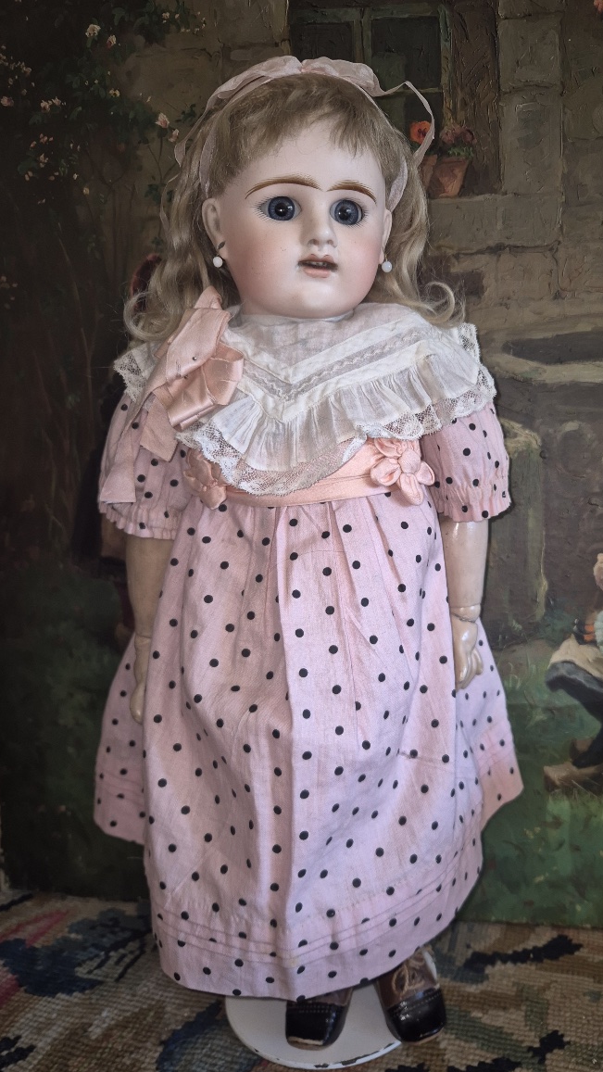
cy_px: 540
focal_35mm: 26
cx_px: 402
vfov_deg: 71.9
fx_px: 739
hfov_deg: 43.8
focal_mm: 5.4
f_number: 1.8
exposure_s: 1/25
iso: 100
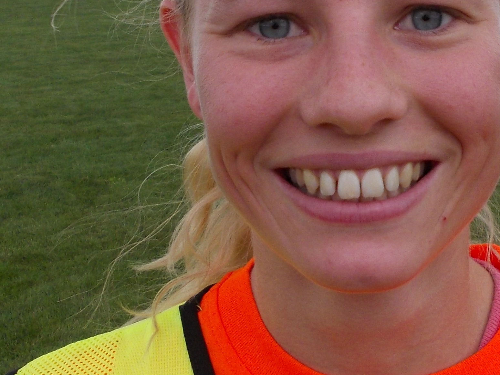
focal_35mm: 66
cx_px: 351
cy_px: 129
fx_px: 953
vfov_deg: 22.2
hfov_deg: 29.1
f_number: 2.7
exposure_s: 1/320
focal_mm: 4
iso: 80
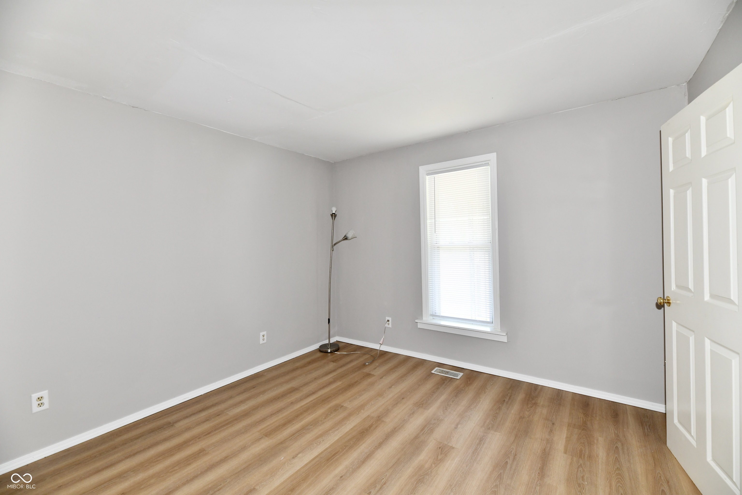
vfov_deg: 81.2
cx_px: 371
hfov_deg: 104.3
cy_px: 248
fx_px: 289
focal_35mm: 14
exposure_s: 1/60
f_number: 6.3
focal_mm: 14
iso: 640
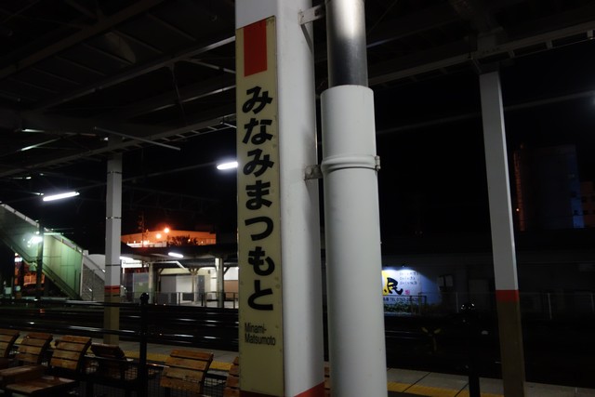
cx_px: 298
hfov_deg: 65.5
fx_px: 463
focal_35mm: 28
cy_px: 198
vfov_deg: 46.4
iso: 800
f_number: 1.8
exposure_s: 1/50
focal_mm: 10.4
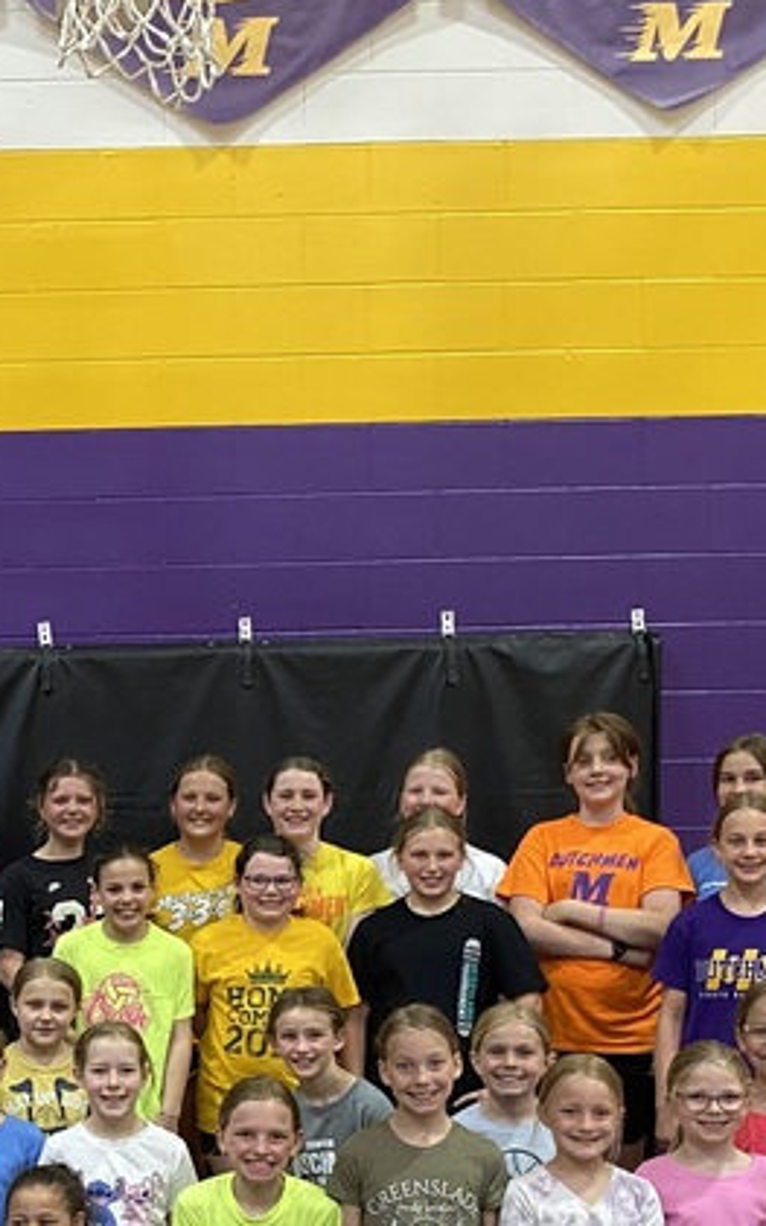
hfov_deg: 18.6
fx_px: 2239
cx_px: -90
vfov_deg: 29.8
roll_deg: +1.6
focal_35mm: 67
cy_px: 1016
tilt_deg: -4.2
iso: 250
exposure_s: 1/60
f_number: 1.8
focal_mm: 4.25
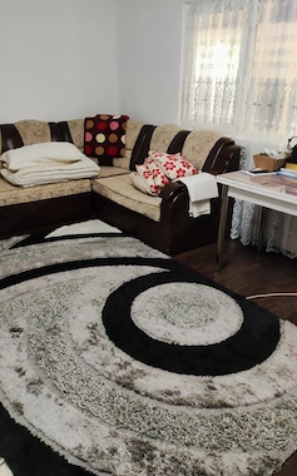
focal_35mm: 19
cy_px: 230
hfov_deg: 62.1
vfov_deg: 88.0
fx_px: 246
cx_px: 158
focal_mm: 4.74
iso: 665
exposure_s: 1/50
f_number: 1.79
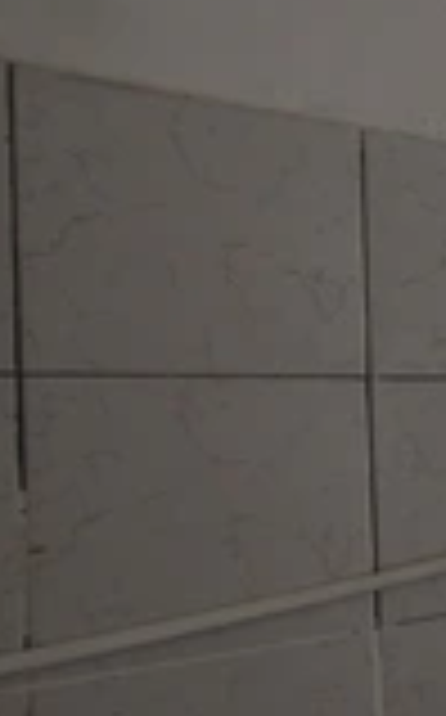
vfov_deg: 41.8
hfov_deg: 16.3
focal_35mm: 48
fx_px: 936
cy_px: 414
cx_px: 996
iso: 50
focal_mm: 1.65
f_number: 2.2
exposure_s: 1/387
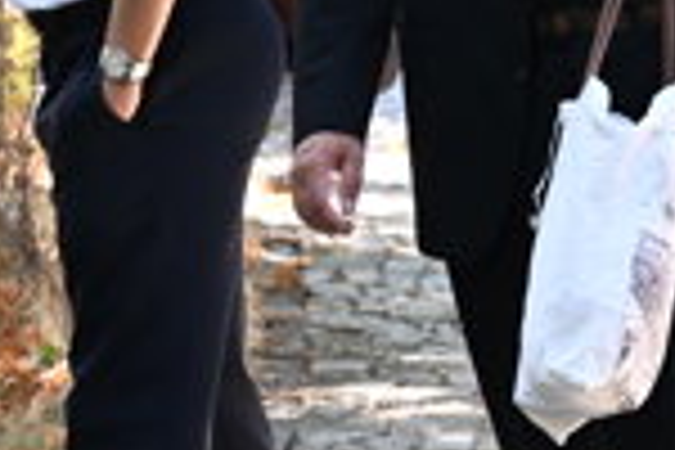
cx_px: 302
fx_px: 6018
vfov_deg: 4.3
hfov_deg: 6.4
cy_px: 122
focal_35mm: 321
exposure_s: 1/500
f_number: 5
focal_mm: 70
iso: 1250
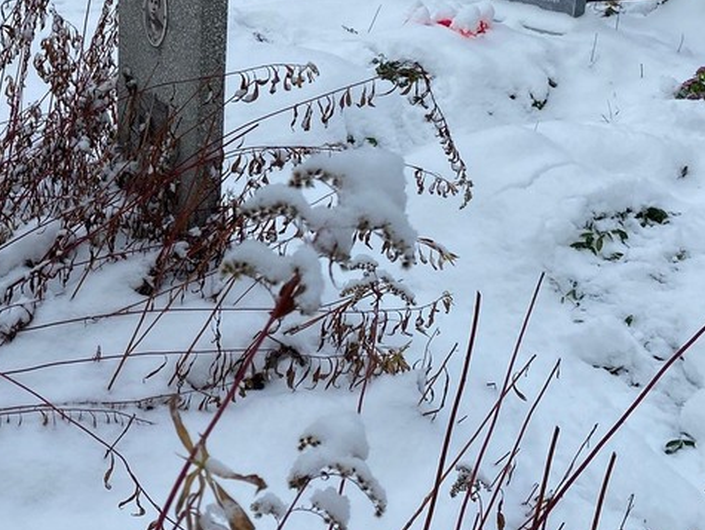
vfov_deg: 25.8
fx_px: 1141
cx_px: -15
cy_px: 123
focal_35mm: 56
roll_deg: -1.1
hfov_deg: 31.5
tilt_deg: -20.9
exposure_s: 1/1218
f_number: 1.8
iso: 32
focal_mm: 4.25
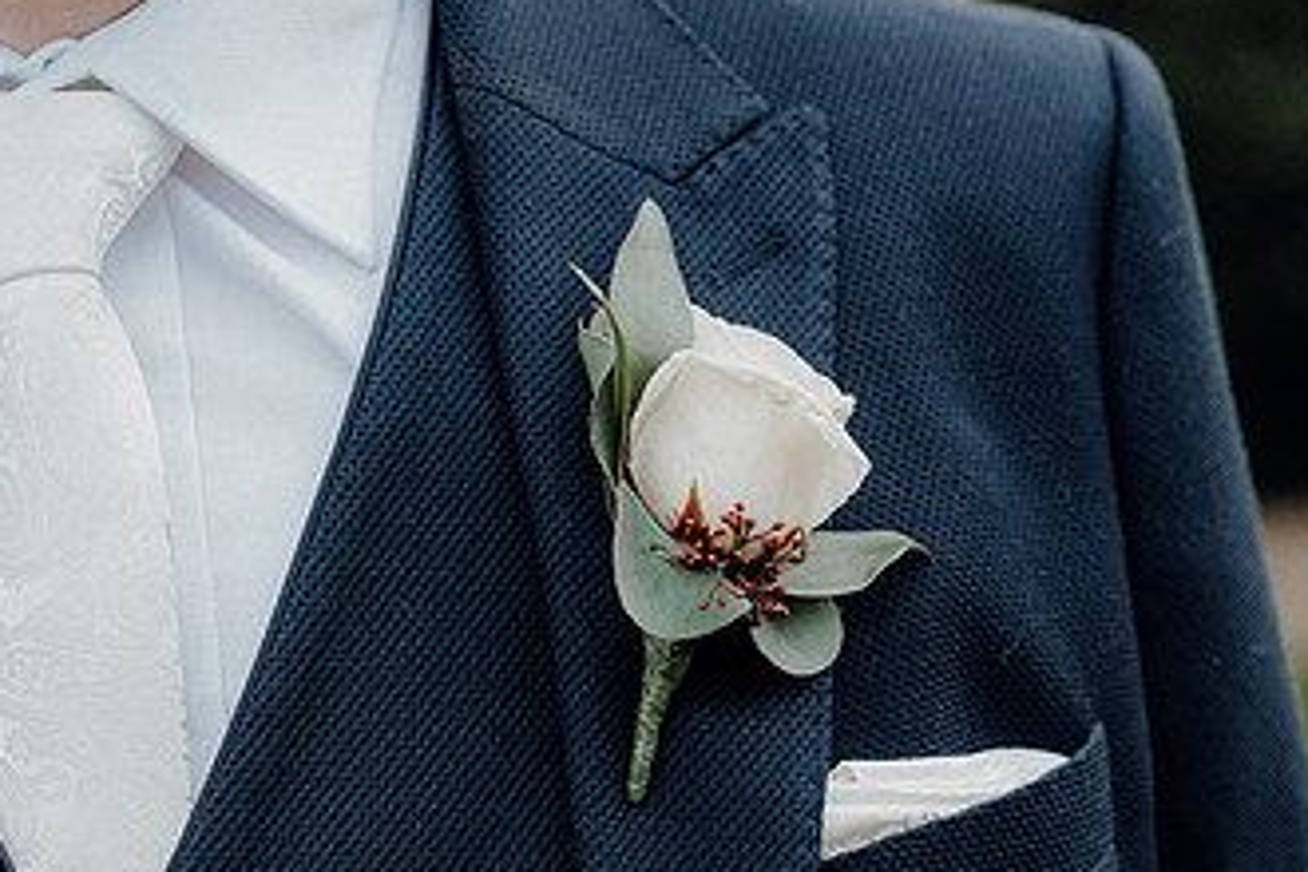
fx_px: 4469
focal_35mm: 123
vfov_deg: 11.1
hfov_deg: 16.7
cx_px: 638
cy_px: 616
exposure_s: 1/250
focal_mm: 70
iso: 2500
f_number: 3.5
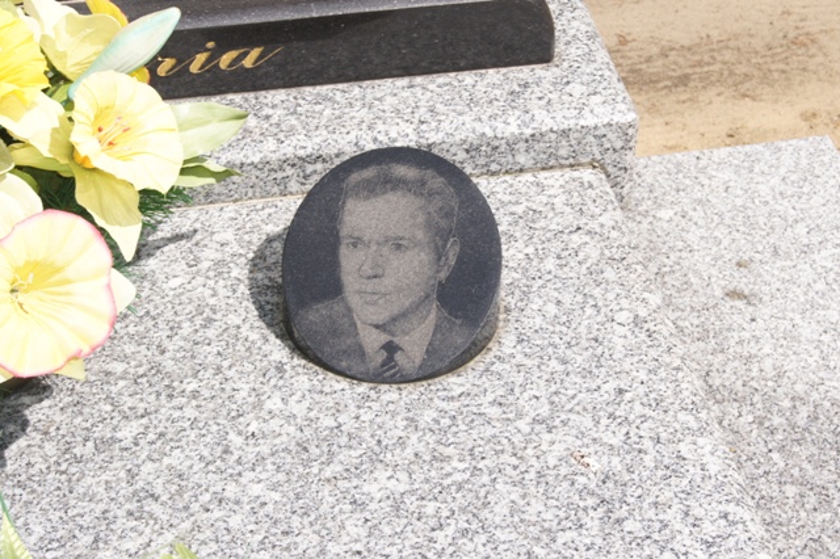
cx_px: 420
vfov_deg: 16.5
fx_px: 1924
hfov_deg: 24.6
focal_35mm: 82
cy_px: 280
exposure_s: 1/160
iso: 200
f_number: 14
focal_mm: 55
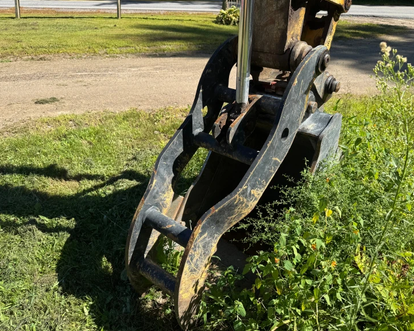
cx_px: 228
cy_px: 166
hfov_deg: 65.9
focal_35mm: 26
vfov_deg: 54.9
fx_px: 319
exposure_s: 1/1767
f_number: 1.78
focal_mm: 6.76
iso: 80
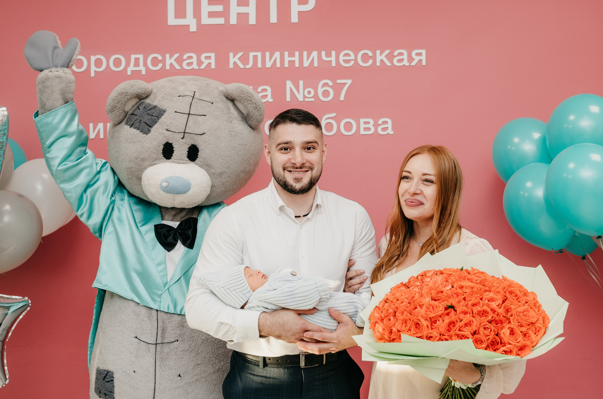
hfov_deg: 44.6
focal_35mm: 44
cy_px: 193
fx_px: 735
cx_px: 309
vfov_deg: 30.4
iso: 640
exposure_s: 1/160
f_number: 4
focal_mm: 35
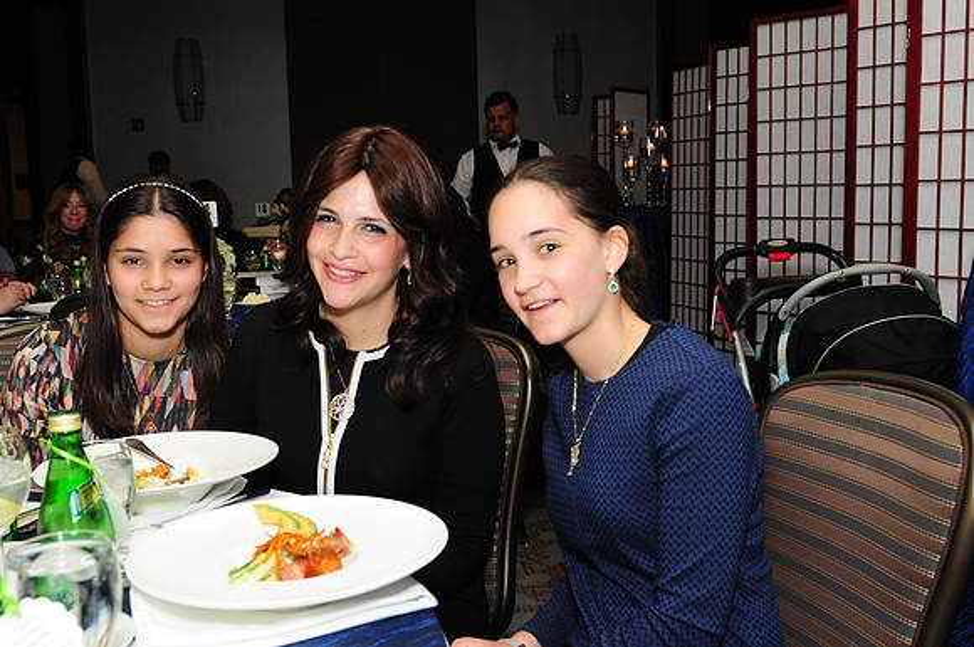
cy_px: 324
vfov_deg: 34.1
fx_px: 1054
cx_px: 487
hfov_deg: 49.6
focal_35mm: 39
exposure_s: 1/60
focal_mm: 26
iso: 500
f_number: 5
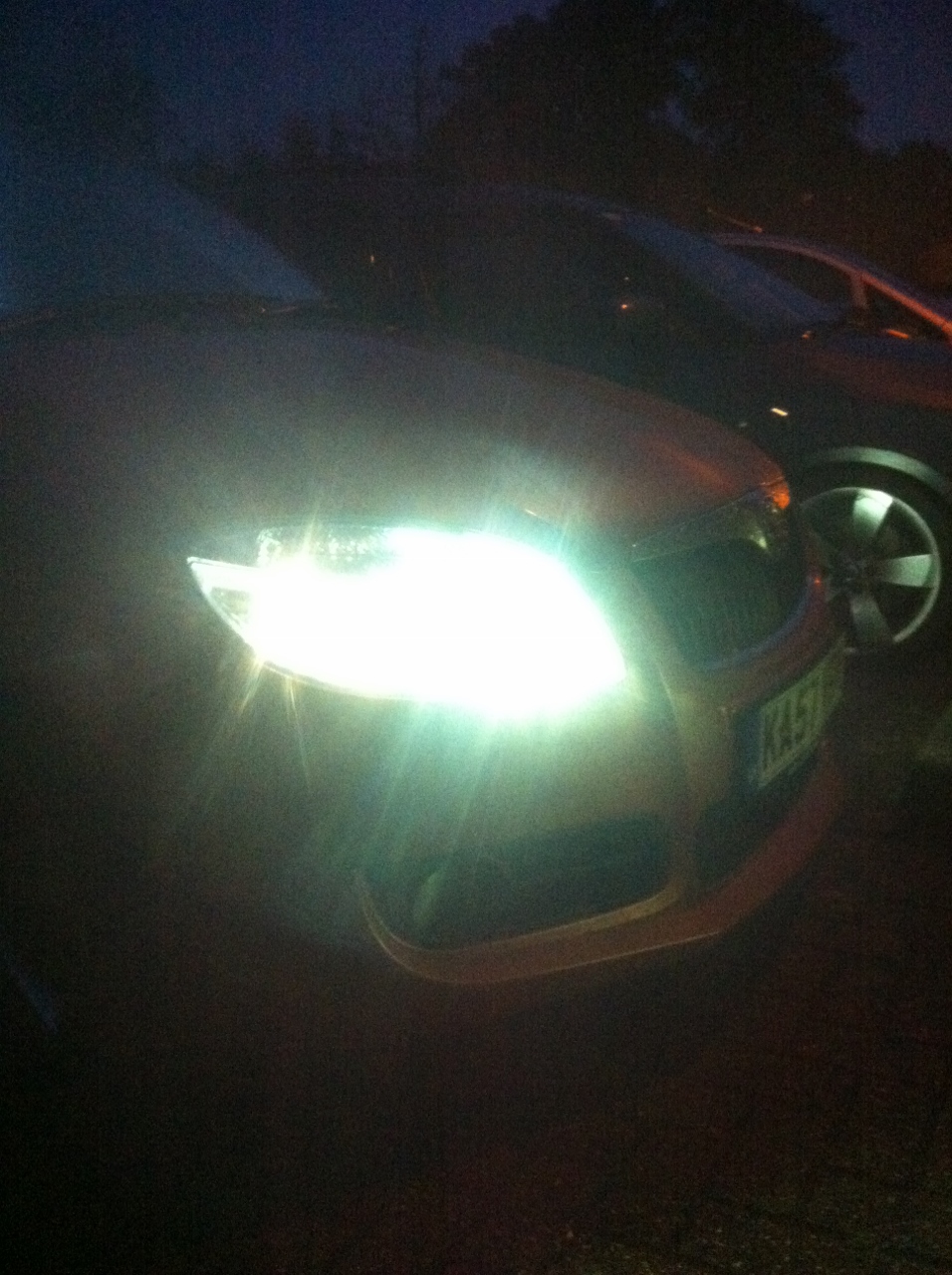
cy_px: 638
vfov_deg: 52.7
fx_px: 1287
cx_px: 476
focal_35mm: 35
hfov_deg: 40.6
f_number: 2.8
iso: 1000
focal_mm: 3.85
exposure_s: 1/15
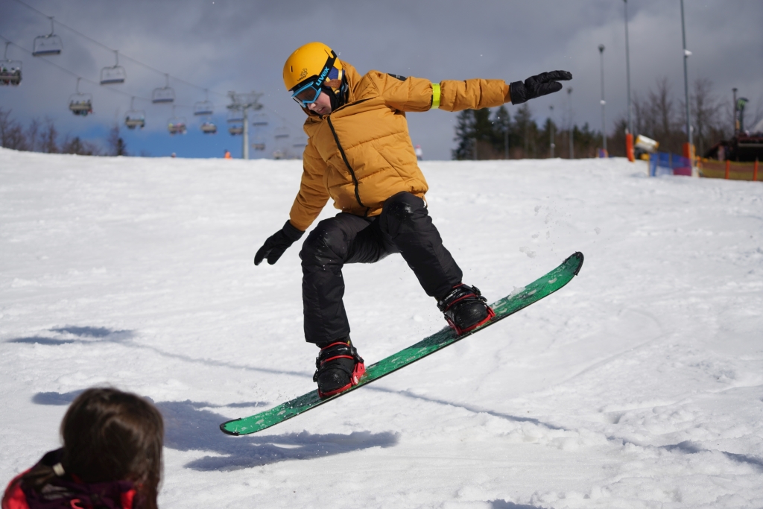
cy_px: 254
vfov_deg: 19.5
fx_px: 1484
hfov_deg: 28.8
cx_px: 382
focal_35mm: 70
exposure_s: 1/2500
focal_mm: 70
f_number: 4
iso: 160
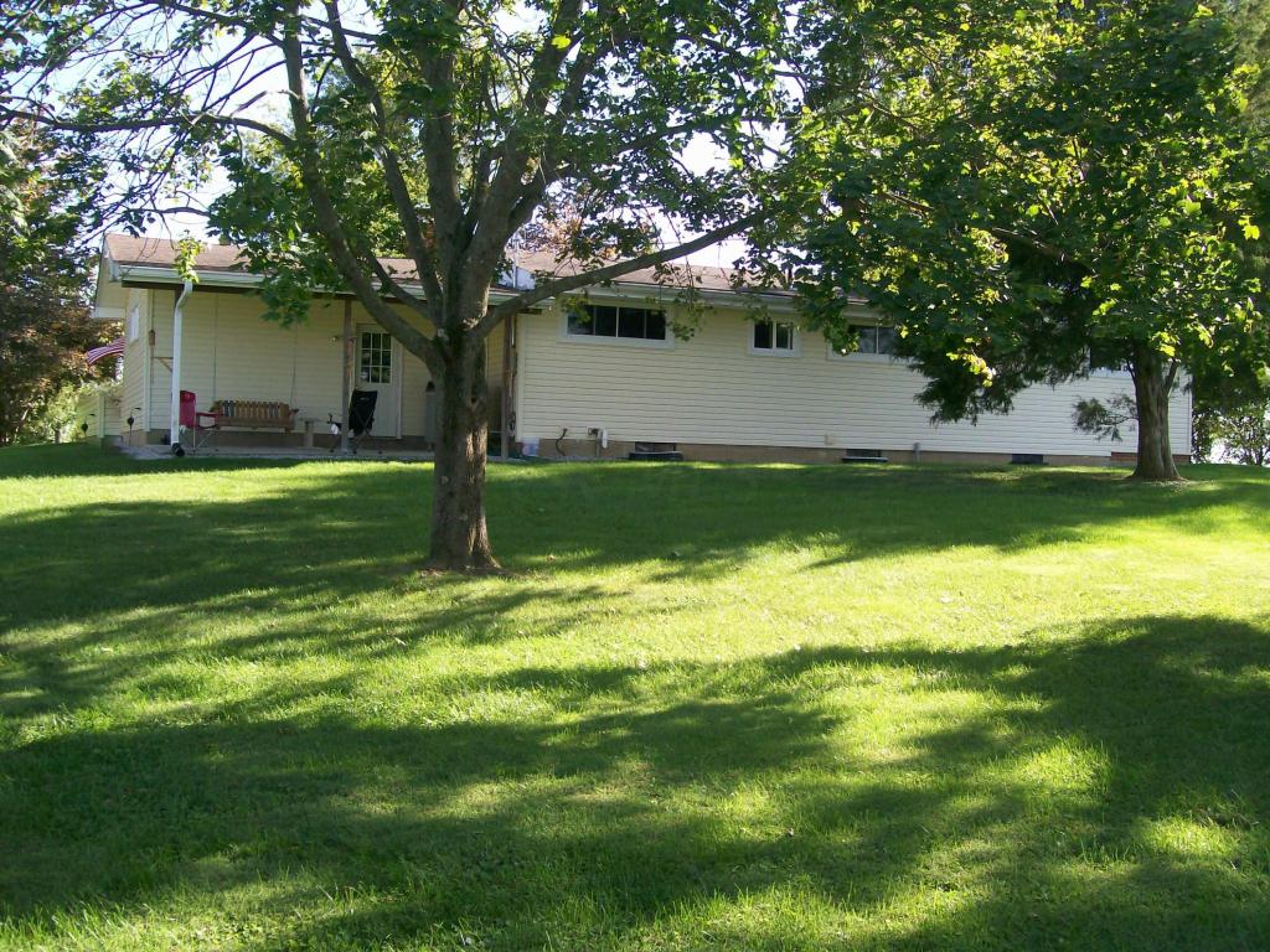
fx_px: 1321
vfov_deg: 39.7
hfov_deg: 51.4
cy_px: 476
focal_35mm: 36
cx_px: 635
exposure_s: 1/342
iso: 80
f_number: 2.7
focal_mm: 6
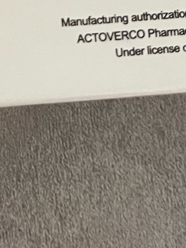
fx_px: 810
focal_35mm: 113
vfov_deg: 14.6
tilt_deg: -78.2
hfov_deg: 12.8
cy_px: -238
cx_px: -38
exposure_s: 1/50
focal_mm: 5.1
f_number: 1.6
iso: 160
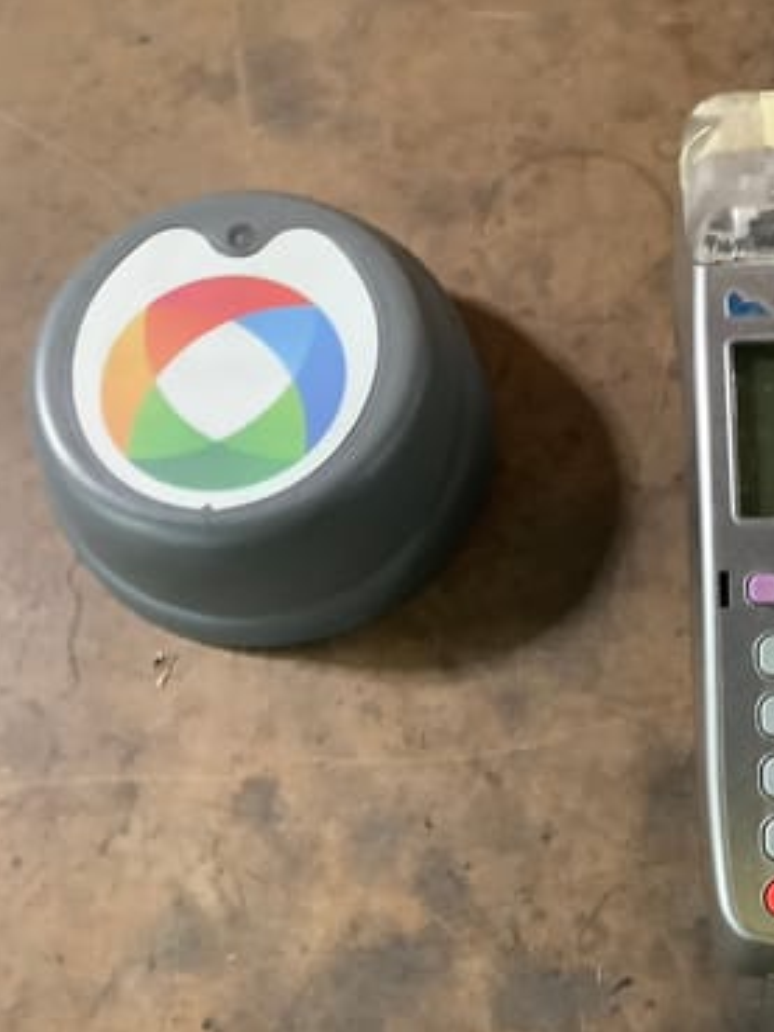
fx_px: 1251
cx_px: 631
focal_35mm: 42
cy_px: 513
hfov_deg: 33.3
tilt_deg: -68.9
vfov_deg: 44.8
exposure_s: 1/25
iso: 500
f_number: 2.4
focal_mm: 3.3
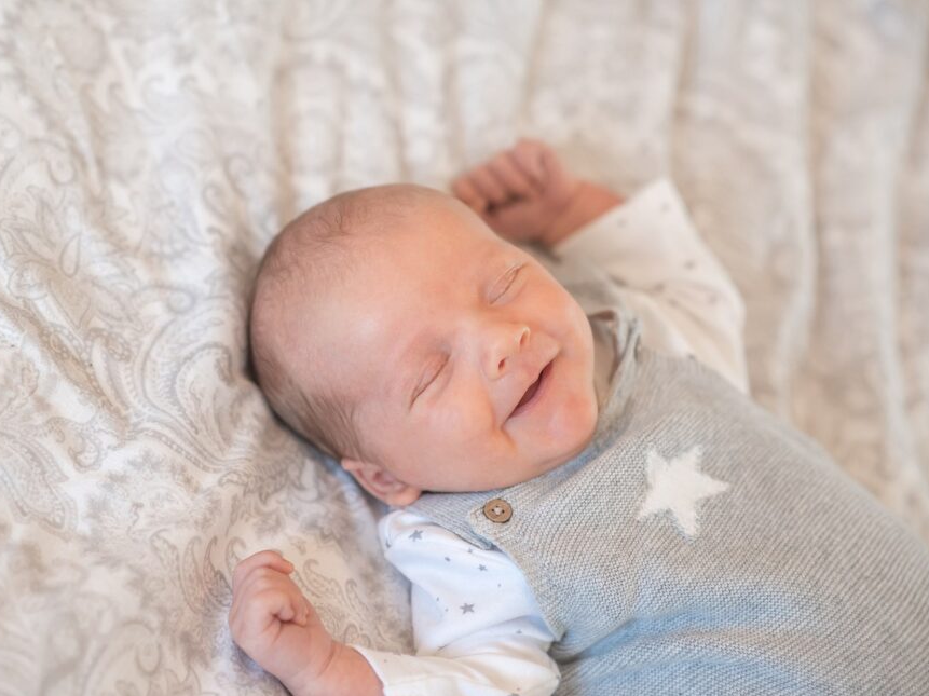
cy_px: 351
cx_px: 429
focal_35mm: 93
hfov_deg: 21.1
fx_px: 2495
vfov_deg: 15.9
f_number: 2.5
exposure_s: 1/500
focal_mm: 85
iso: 1000
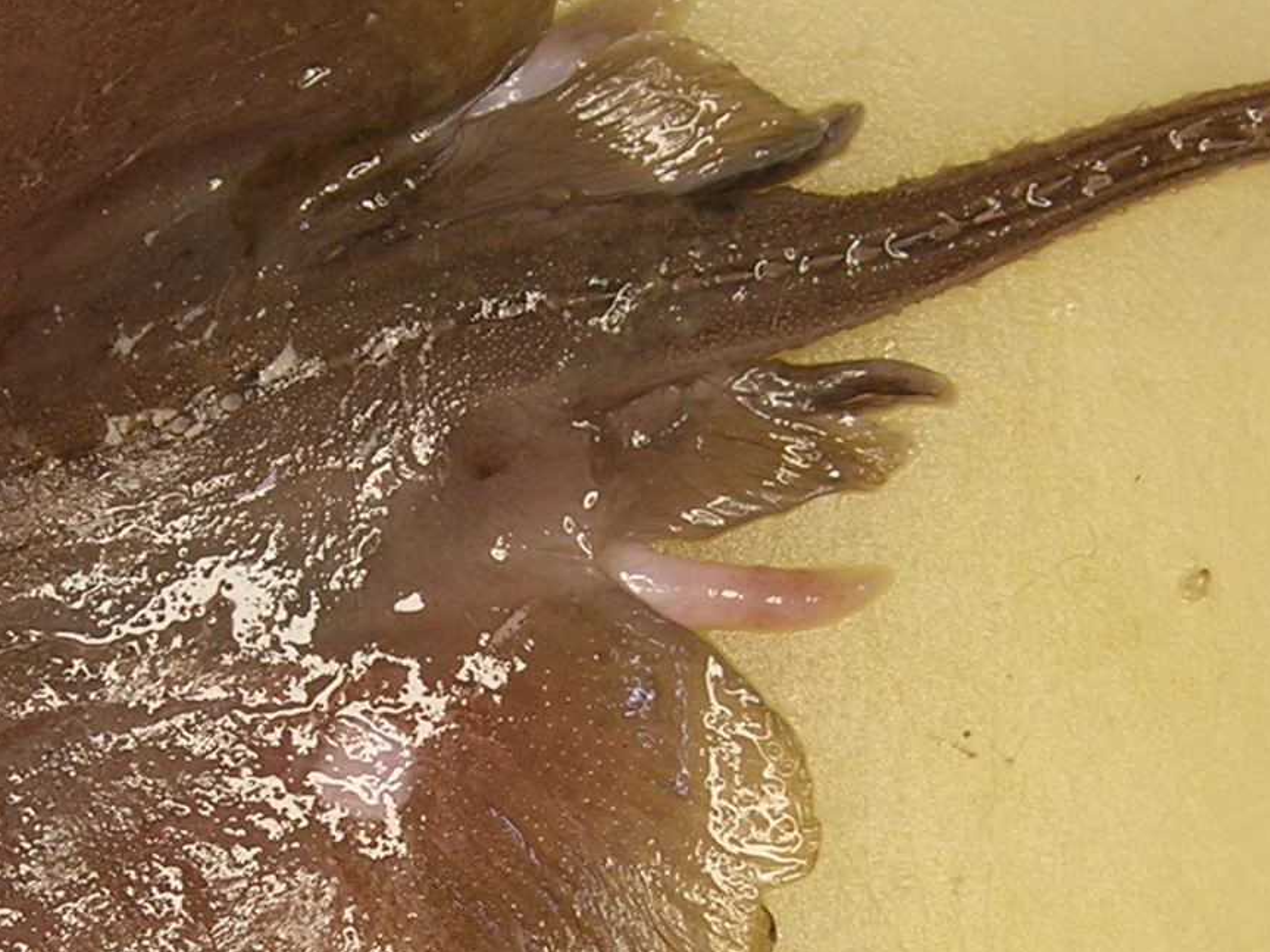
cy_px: 718
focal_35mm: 114
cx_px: 559
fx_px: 4182
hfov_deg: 17.3
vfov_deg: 12.9
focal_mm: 7.8
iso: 64
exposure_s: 1/23.8
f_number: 2.8
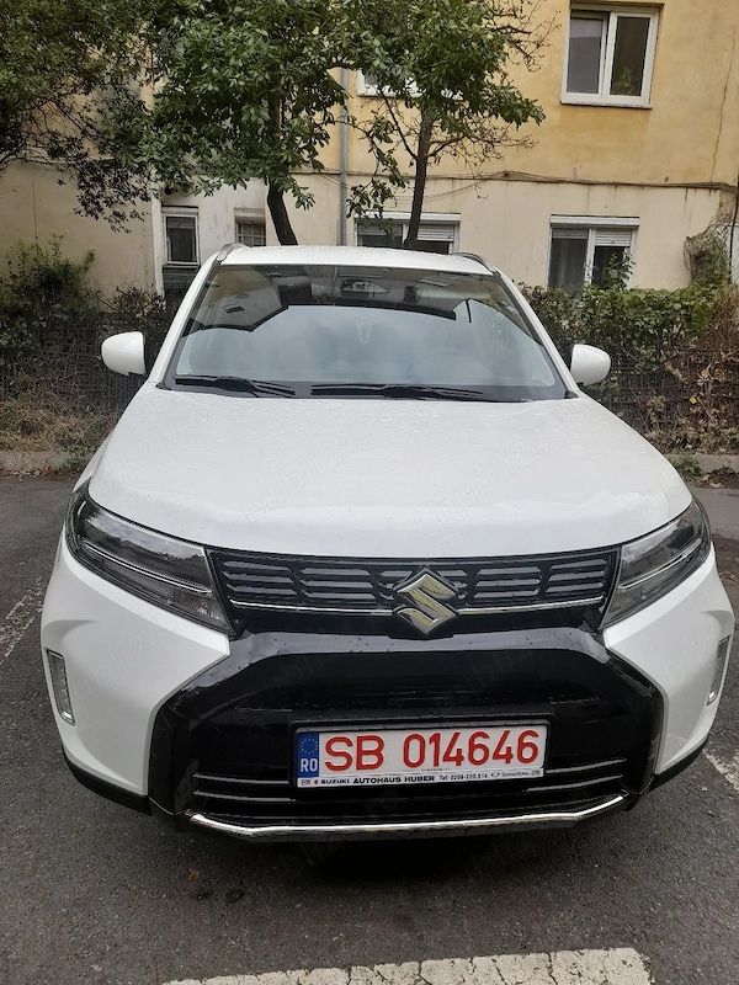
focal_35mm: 25
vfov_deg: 69.4
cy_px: 492
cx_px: 370
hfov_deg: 54.9
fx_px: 712
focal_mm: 4.6
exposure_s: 1/227
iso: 20
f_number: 2
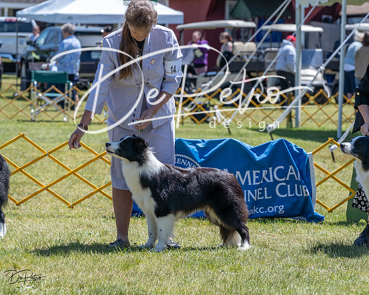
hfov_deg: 11.8
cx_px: 184
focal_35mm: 163
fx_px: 1783
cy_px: 148
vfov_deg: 9.5
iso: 1000
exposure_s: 1/1600
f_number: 7.1
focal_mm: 133
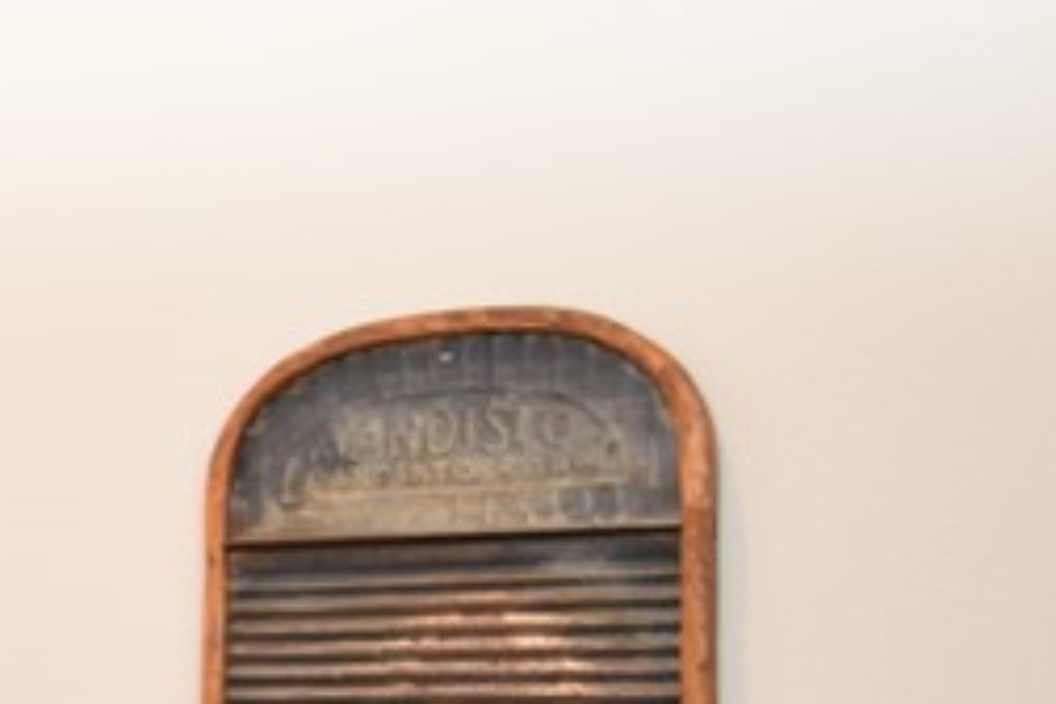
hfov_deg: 22.4
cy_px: 666
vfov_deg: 18.7
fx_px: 2087
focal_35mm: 71
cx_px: -595
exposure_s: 1/60
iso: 800
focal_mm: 11
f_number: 3.8
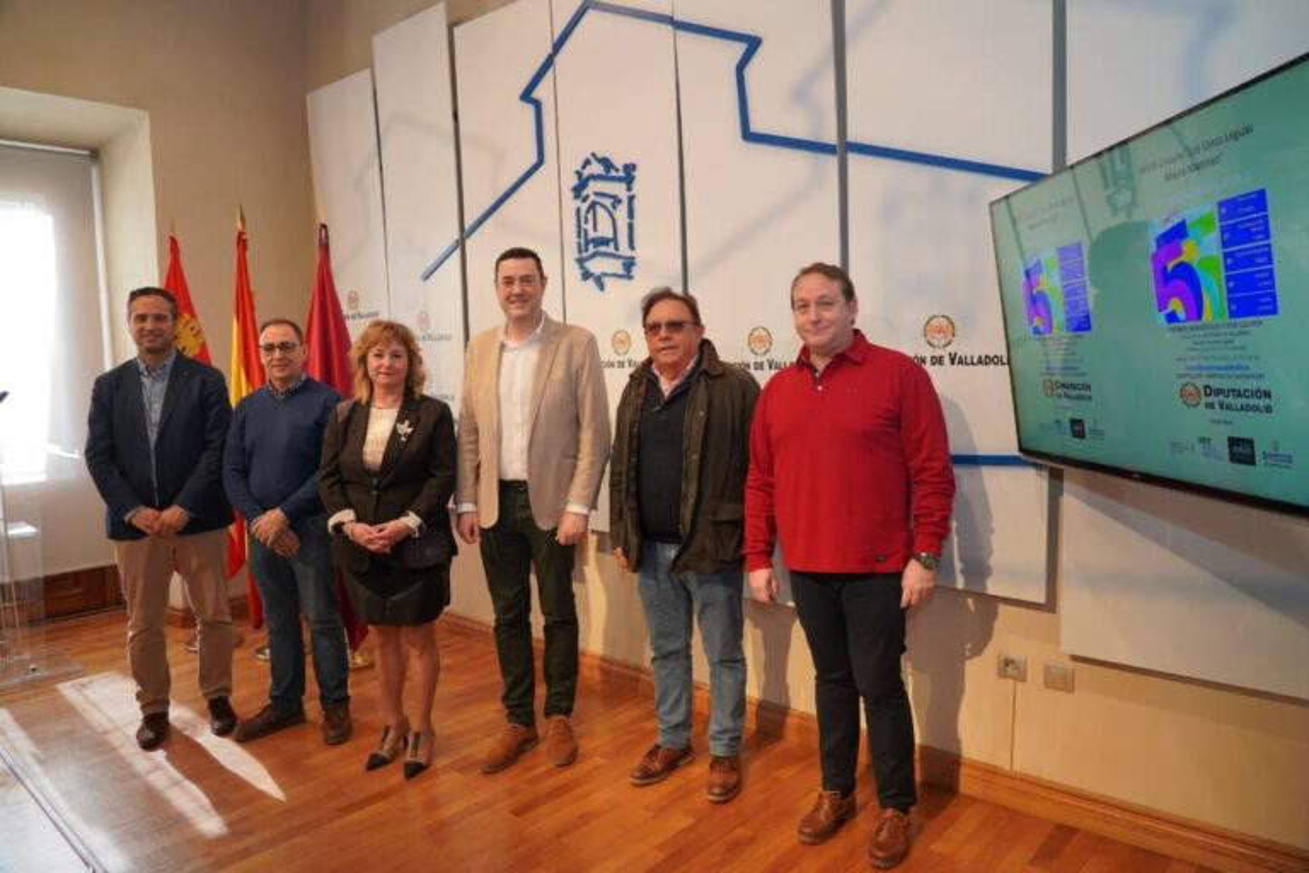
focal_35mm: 26
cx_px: 654
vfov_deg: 49.6
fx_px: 945
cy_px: 436
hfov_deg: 69.4
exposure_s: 1/160
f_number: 4
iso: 640
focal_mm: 26
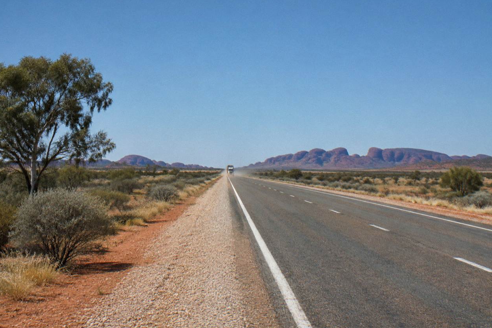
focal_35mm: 49
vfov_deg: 27.5
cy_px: 164
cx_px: 242
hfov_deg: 40.3
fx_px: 670
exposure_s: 1/250
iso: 200
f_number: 6.3
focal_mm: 48
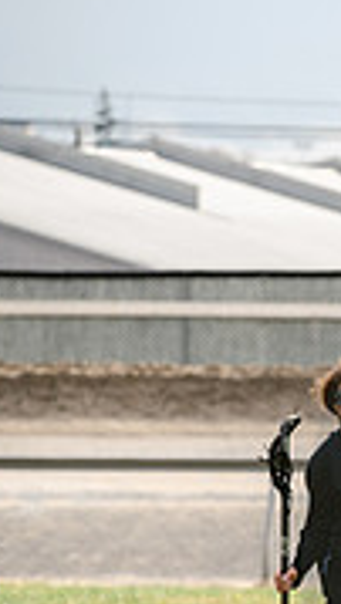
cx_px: 934
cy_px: 571
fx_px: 8371
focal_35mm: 522
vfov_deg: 4.1
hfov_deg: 2.3
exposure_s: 1/1600
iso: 400
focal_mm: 145
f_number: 5
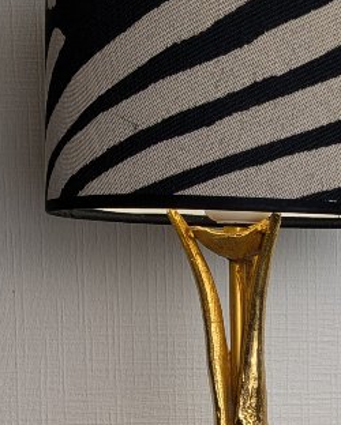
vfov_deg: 21.0
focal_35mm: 90
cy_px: 331
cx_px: 291
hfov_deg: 16.9
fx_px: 1134
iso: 26
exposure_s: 1/132
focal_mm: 4.53
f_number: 1.7
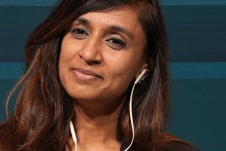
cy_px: 180
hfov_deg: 4.4
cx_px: 73
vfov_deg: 3.0
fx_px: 2915
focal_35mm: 464
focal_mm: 123
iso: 800
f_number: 2.8
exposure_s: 1/200
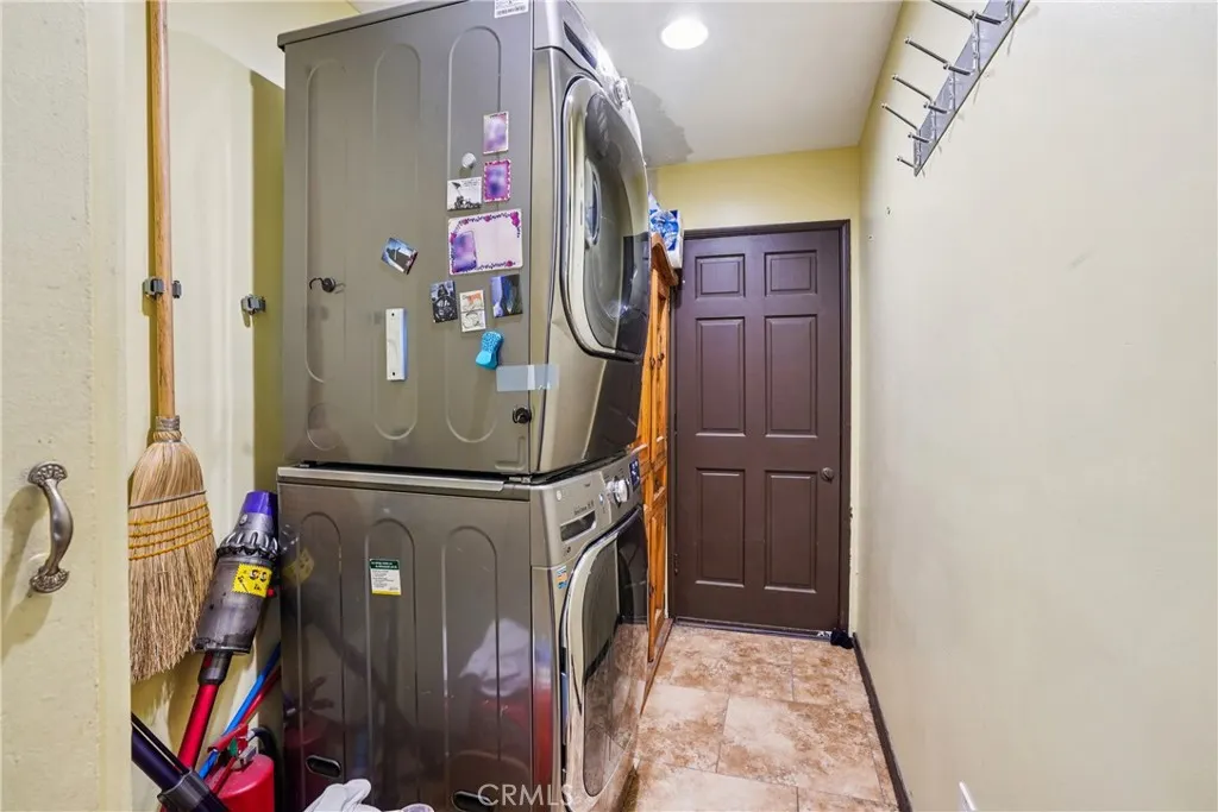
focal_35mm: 16
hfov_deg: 96.7
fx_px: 541
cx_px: 609
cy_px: 406
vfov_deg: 73.8
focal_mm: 16
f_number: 8
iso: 400
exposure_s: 1/1.67
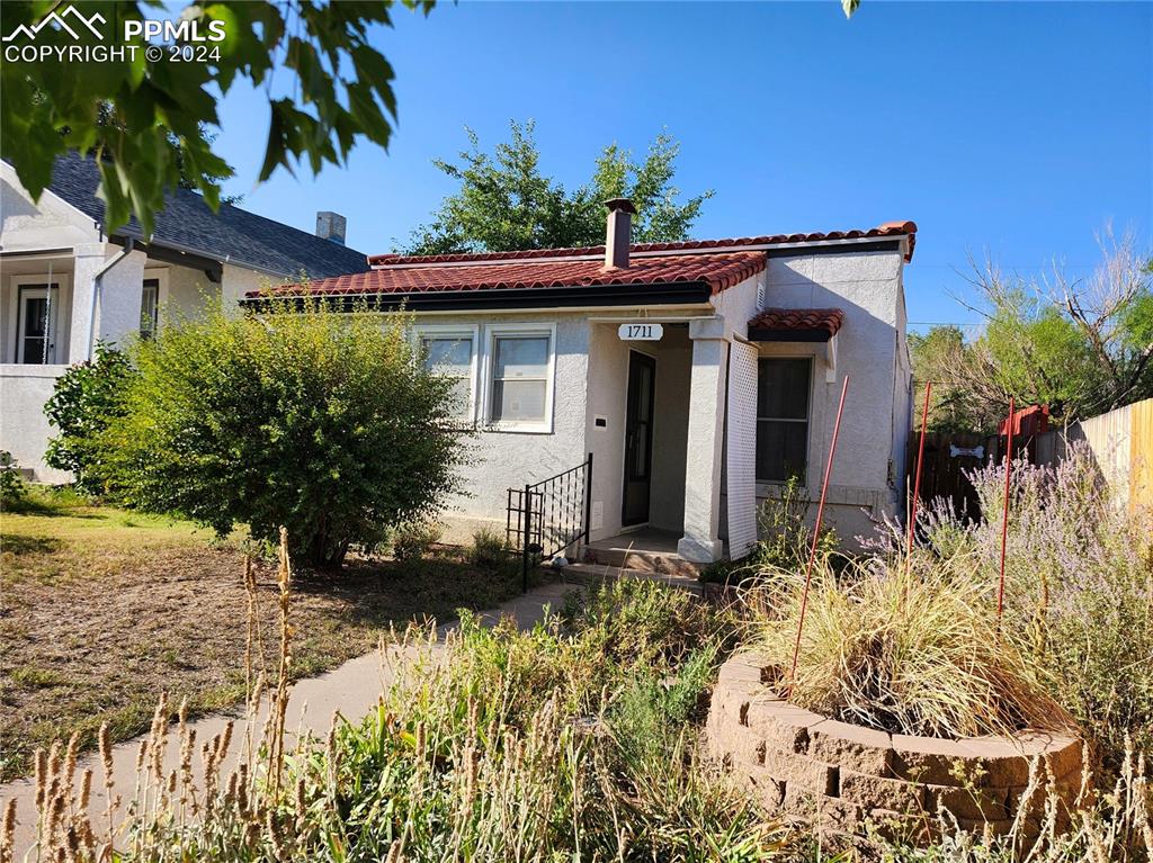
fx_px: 766
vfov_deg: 58.8
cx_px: 576
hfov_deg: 74.0
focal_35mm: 23
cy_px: 432
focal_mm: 5.54
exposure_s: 1/818
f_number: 1.8
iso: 25
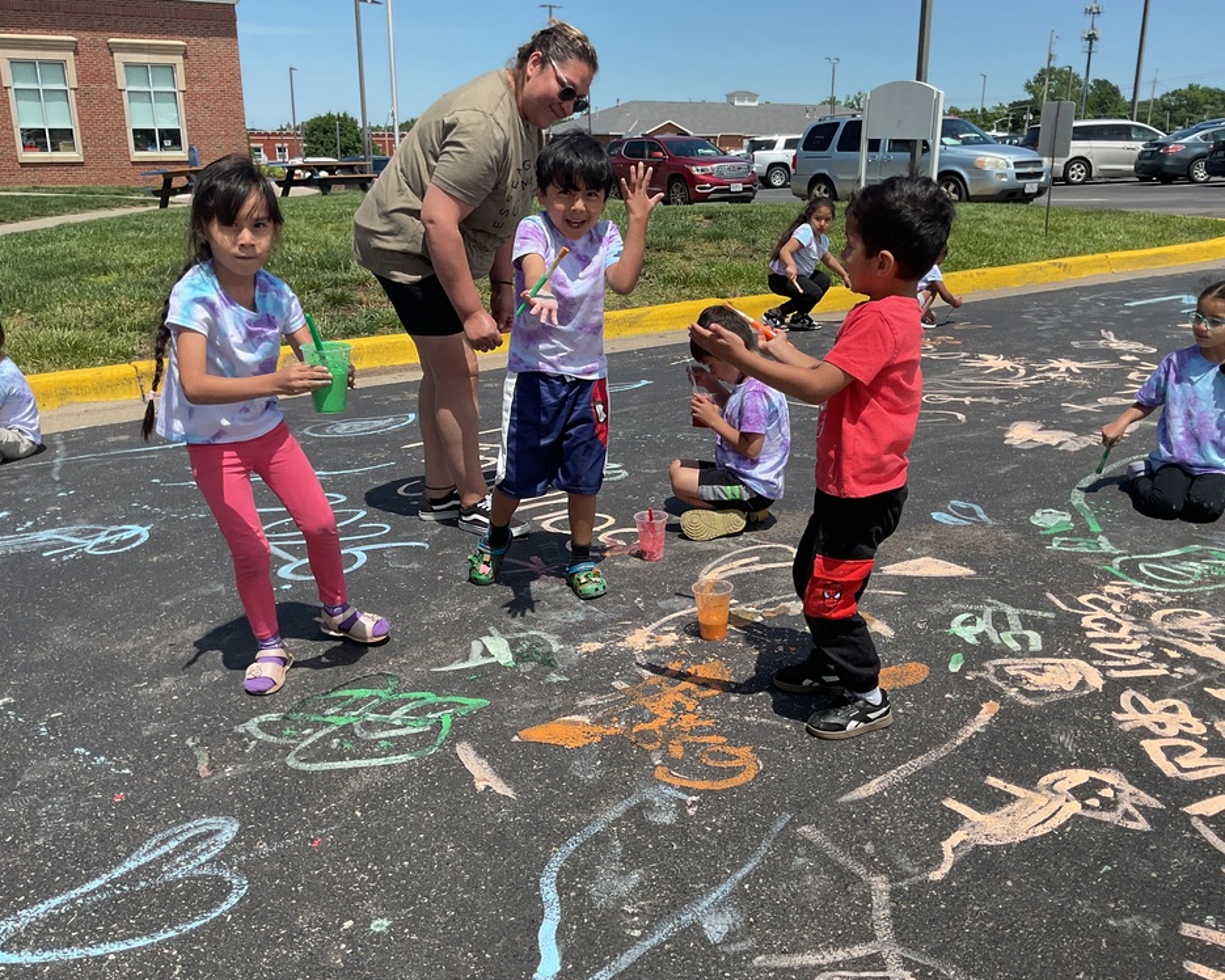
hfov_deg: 57.2
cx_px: 633
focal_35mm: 31
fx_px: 1124
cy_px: 499
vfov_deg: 47.1
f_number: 1.8
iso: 16
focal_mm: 3
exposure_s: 1/2058
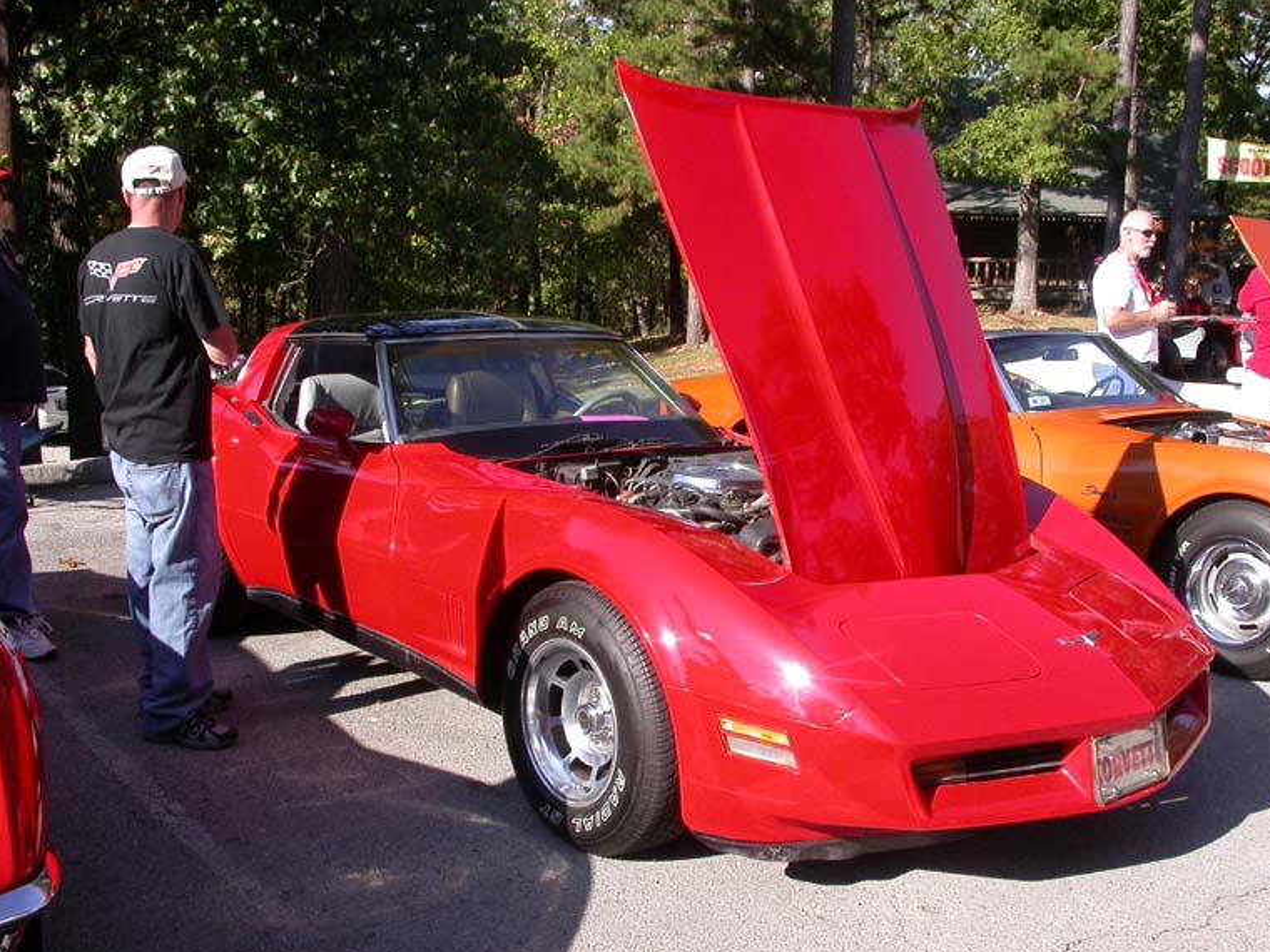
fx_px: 1468
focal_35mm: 40
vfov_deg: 36.0
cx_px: 667
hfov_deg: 46.8
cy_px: 486
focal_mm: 7.85
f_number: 6
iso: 100
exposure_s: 1/219
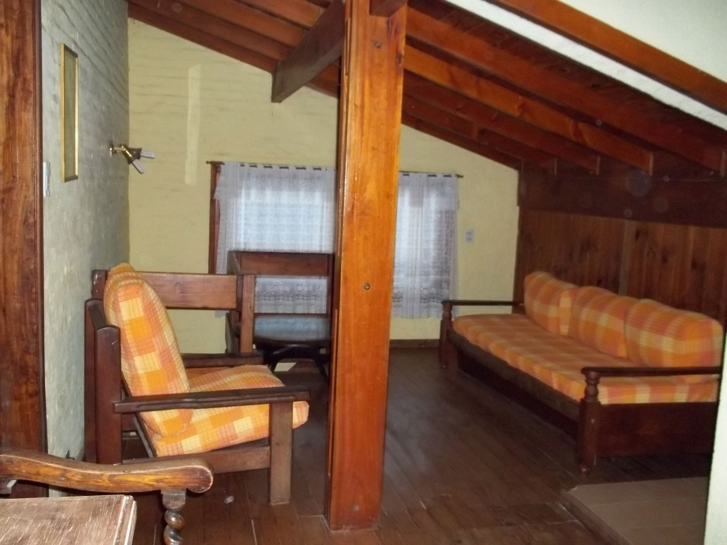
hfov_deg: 55.4
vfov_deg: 42.9
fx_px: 693
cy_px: 272
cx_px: 364
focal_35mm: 33
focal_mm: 5.9
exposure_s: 1/30
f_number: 3.3
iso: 400
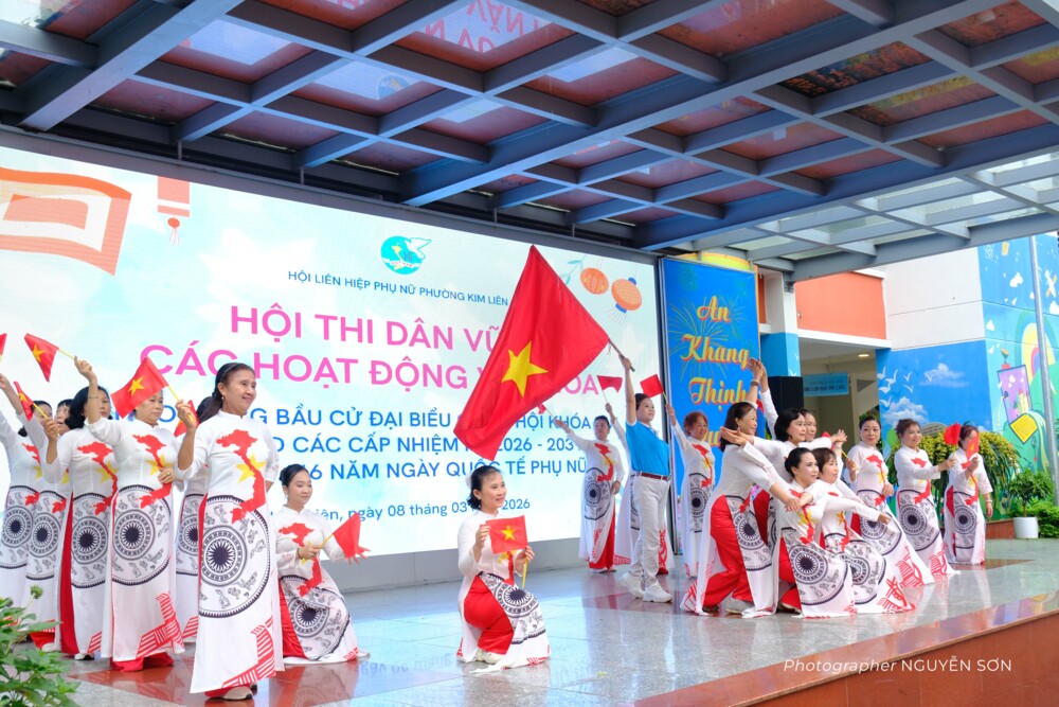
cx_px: 530
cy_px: 354
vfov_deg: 37.9
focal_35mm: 35
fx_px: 1030
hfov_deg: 54.4
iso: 640
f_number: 4
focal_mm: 23.4
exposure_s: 1/160
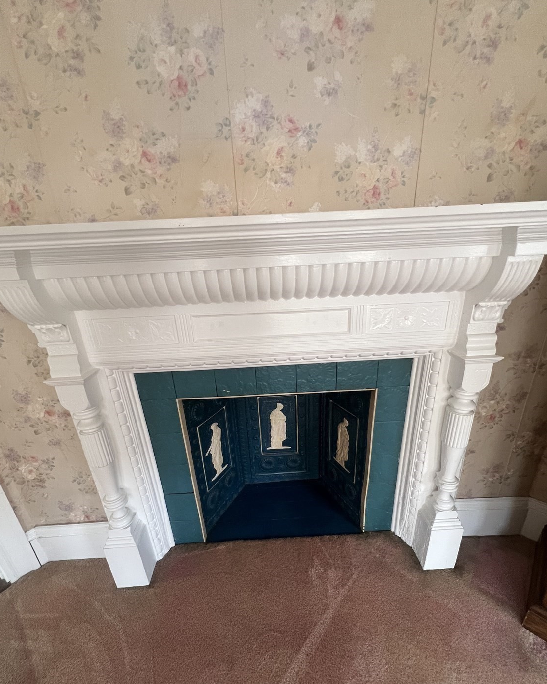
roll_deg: +2.8
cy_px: 375
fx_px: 283
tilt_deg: -22.9
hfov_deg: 88.0
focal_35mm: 14
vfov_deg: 100.4
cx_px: 278
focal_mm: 1.57
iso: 250
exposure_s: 1/87
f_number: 1.8
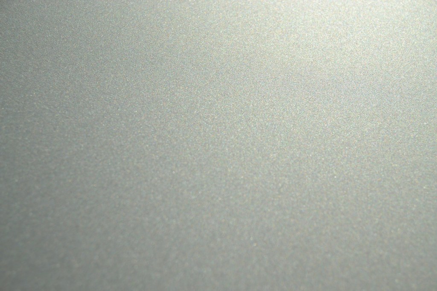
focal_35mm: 68
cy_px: 146
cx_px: 218
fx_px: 819
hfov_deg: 29.9
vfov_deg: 20.2
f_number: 9
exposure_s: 1/320
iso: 100
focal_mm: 45
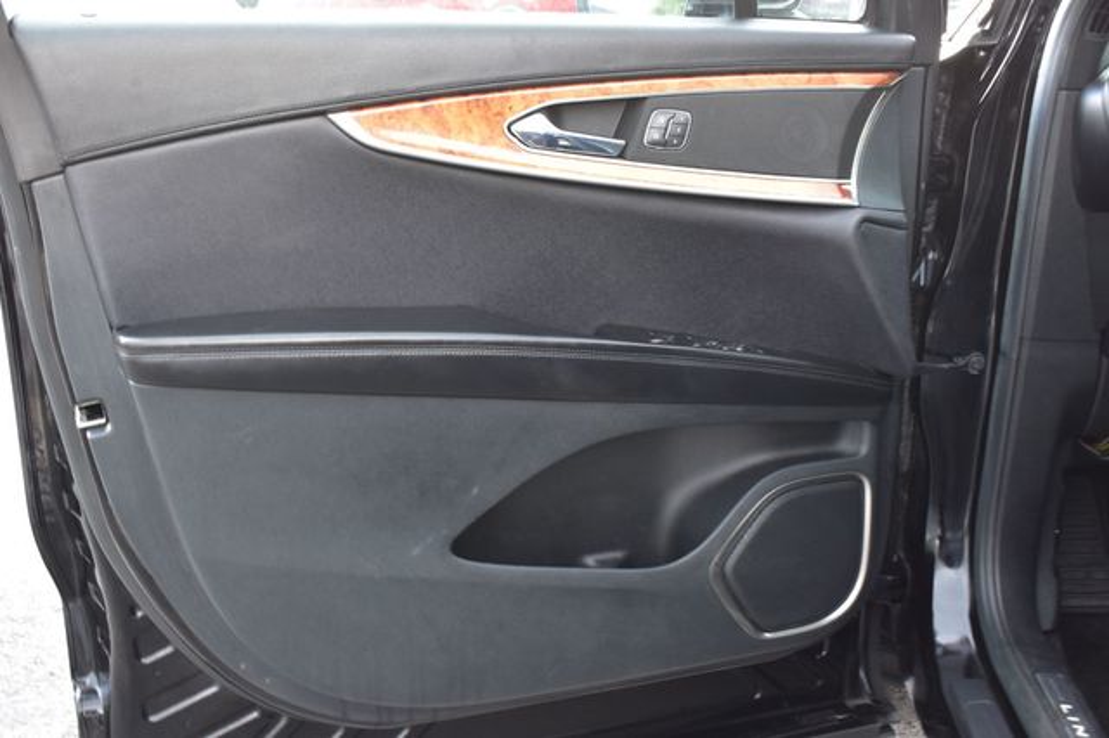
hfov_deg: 49.6
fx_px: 1201
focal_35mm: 39
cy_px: 369
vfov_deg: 34.2
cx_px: 554
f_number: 6.3
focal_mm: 26
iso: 640
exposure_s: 1/15
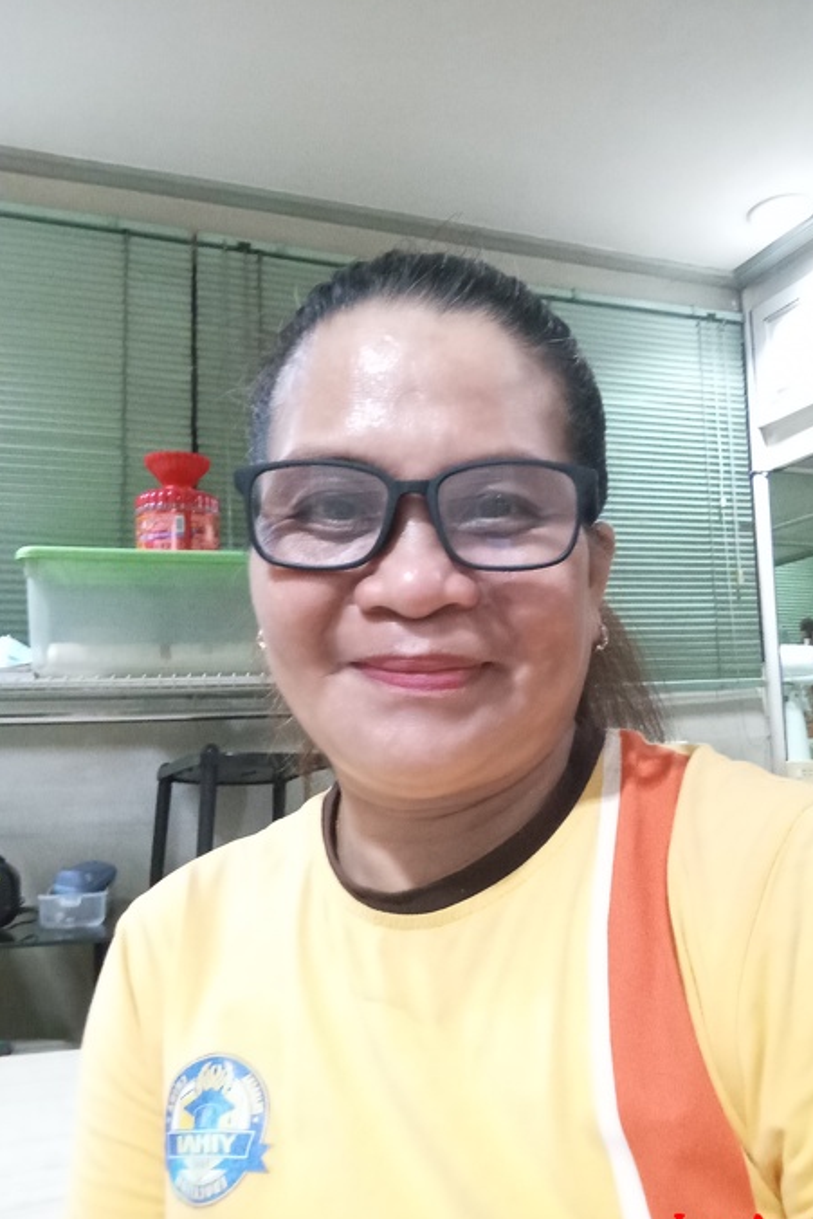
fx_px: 948
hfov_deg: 46.3
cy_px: 626
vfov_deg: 65.5
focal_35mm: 28
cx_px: 470
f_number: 2.05
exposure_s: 1/20
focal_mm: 2.79
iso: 1020
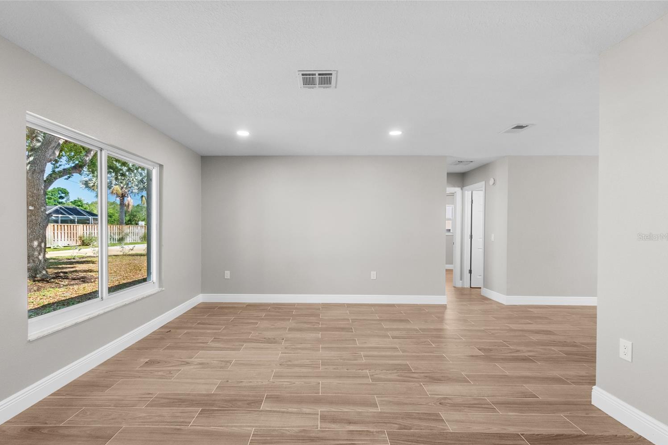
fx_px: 297
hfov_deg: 96.7
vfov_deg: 73.7
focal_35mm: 16
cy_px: 237
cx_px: 321
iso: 800
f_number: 6.3
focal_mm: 10
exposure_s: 1/15
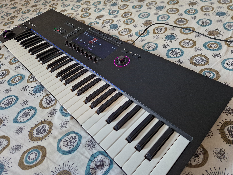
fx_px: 155
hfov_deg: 73.9
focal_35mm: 23
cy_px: 88
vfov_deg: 58.9
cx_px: 116
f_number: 1.8
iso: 320
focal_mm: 5.4
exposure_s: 1/100
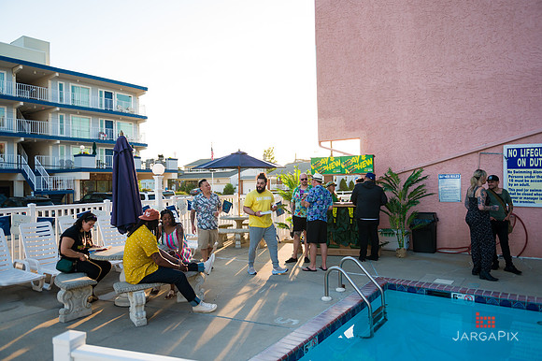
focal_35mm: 26
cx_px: 271
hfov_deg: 69.4
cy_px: 180
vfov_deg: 49.5
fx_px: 391
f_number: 3.2
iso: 400
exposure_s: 1/1250
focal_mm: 26
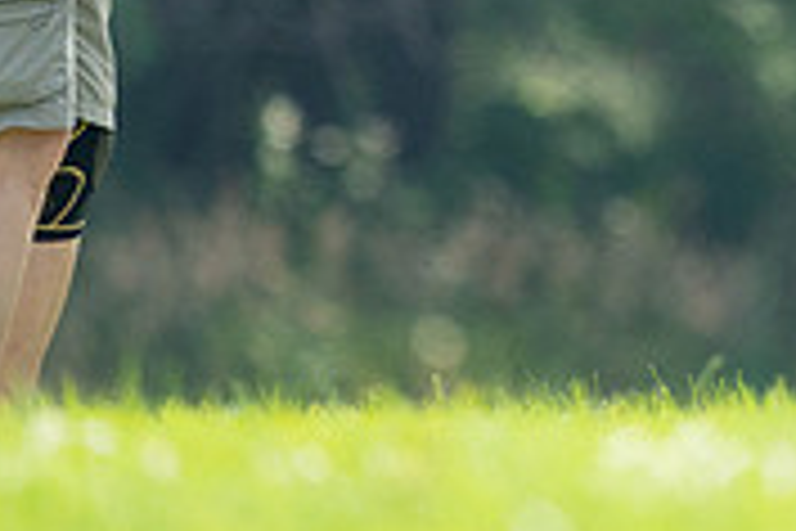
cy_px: -236
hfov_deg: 1.0
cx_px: 895
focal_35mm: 1967
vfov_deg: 0.7
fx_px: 43489
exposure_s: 1/4000
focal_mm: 600
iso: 3200
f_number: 6.3
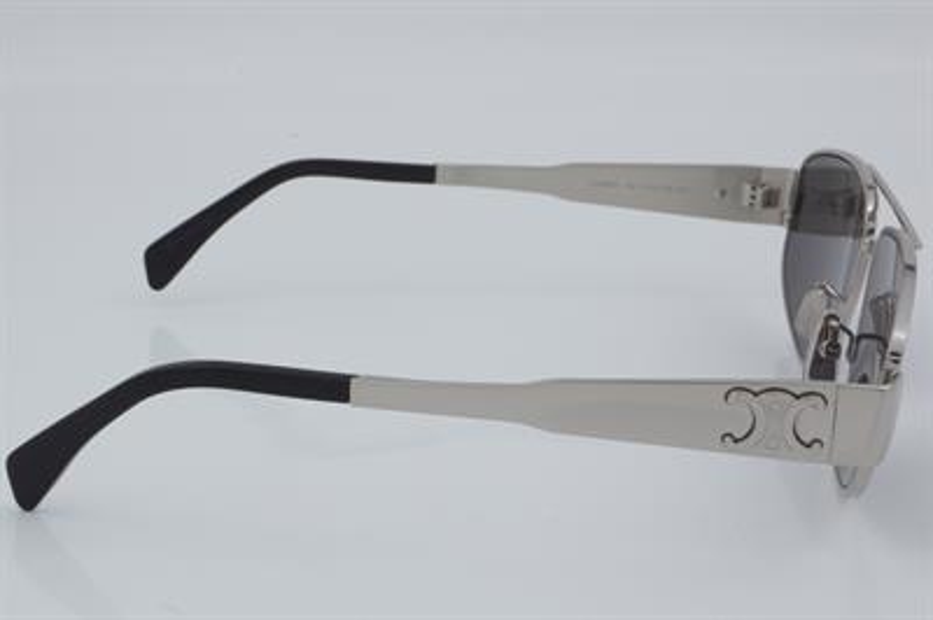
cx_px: 466
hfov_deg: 27.0
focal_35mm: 75
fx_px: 1942
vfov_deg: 18.2
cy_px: 310
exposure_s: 1/4
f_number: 32
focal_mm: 50
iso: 100
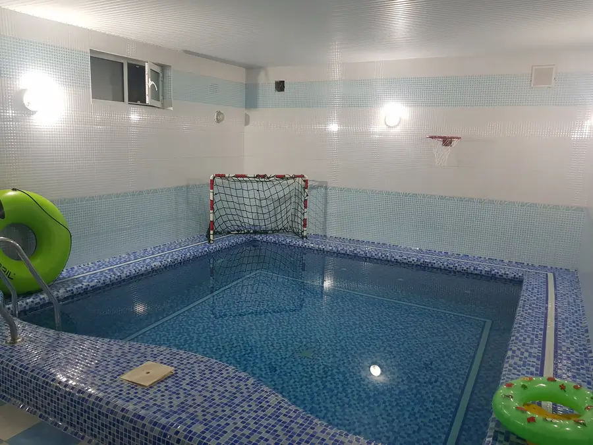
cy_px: 222
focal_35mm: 26
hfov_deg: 67.3
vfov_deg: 53.1
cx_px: 296
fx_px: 445
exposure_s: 1/20
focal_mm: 4.2
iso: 200
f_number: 1.7
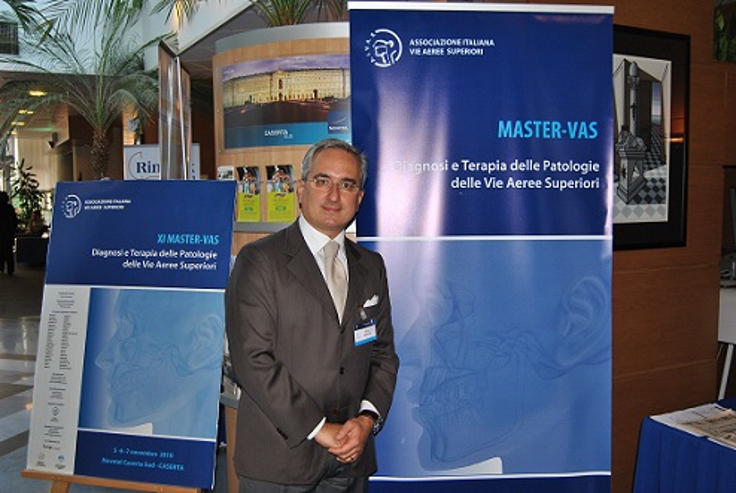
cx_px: 368
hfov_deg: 53.1
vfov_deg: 37.0
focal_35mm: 36
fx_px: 737
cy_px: 246
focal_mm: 24
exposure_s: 1/60
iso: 200
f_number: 3.8
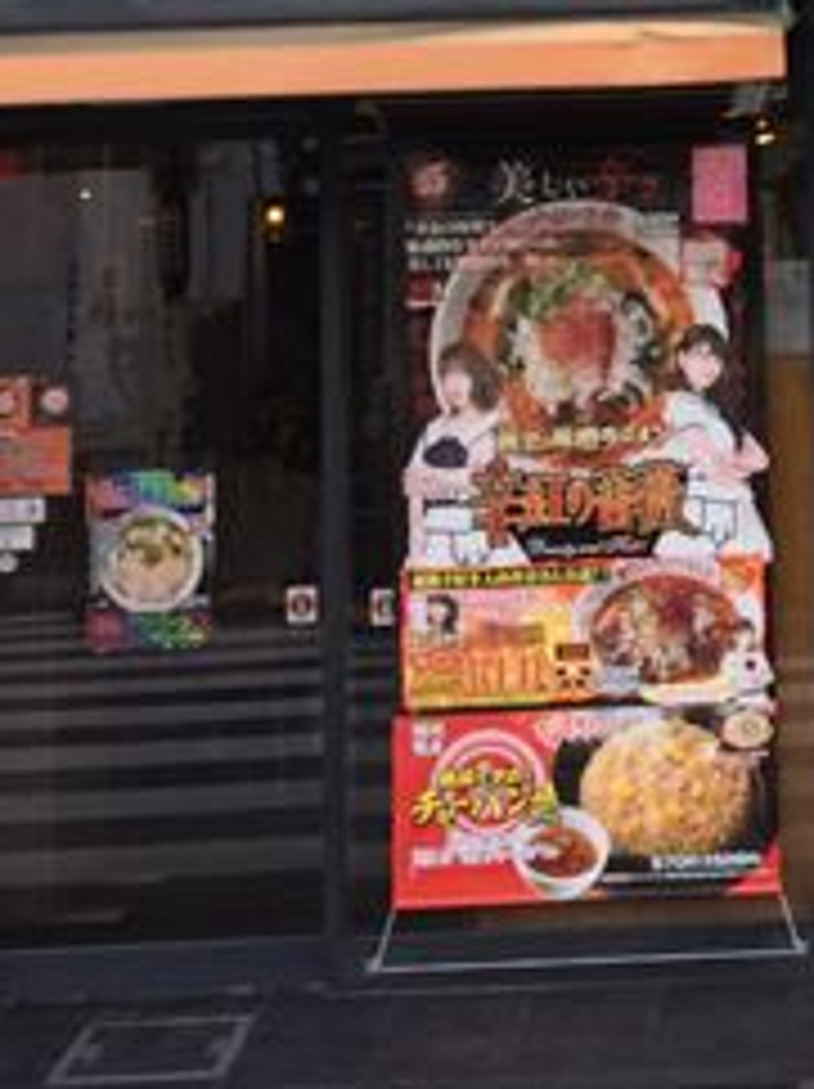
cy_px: -126
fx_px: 3015
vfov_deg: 19.5
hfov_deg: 14.9
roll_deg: +1.0
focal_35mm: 96
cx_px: 931
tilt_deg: +6.5
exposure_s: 1/238
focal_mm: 4.15
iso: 32
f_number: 2.2
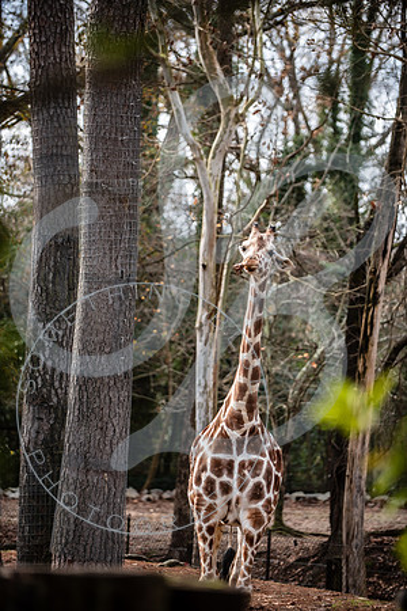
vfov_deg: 15.2
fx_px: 2289
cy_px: 306
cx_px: 204
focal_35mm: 135
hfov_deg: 10.2
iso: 100
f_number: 2.8
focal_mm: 135
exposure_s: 1/500
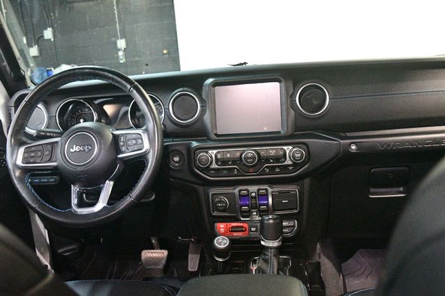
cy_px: 148
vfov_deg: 38.8
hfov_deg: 55.8
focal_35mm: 34
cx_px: 222
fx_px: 420
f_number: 3.8
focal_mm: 23
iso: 12800
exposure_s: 1/60
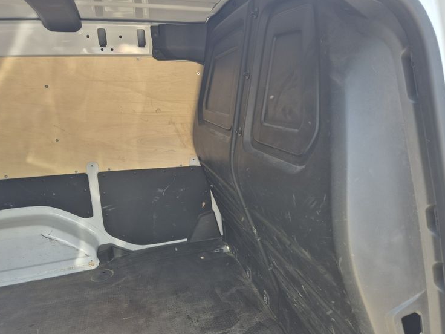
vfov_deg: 54.9
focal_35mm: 25
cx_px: 234
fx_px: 321
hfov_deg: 69.3
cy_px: 160
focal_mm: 5.4
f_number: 1.8
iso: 25
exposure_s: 1/117
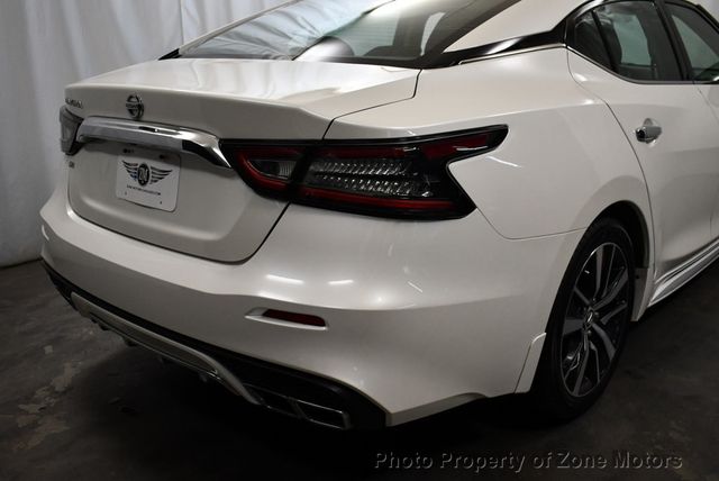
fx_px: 720
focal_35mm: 36
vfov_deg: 36.9
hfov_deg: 53.1
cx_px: 360
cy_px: 240
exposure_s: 1/250
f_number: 3.5
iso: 800
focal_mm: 18
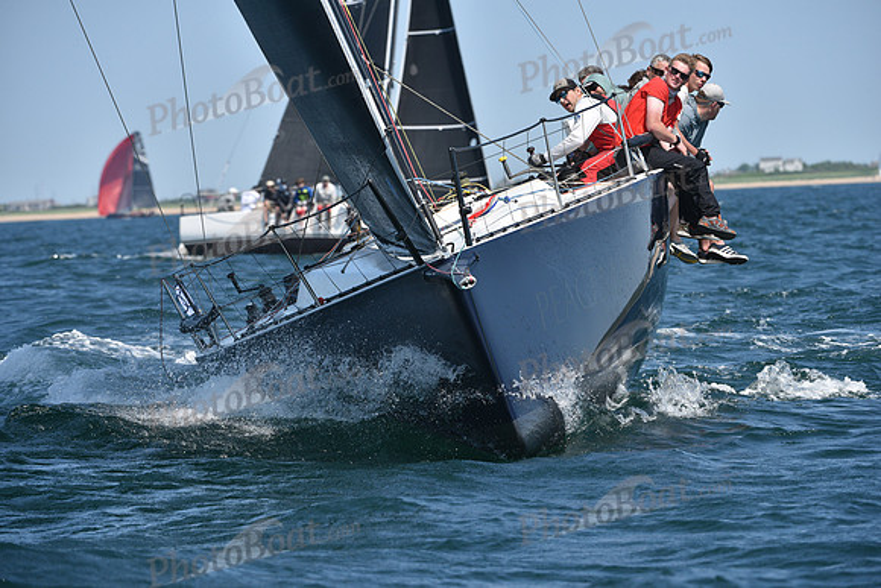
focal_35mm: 280
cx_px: 440
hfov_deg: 7.4
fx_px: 6854
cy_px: 294
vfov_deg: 4.9
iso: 320
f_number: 8
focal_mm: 280
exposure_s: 1/1000
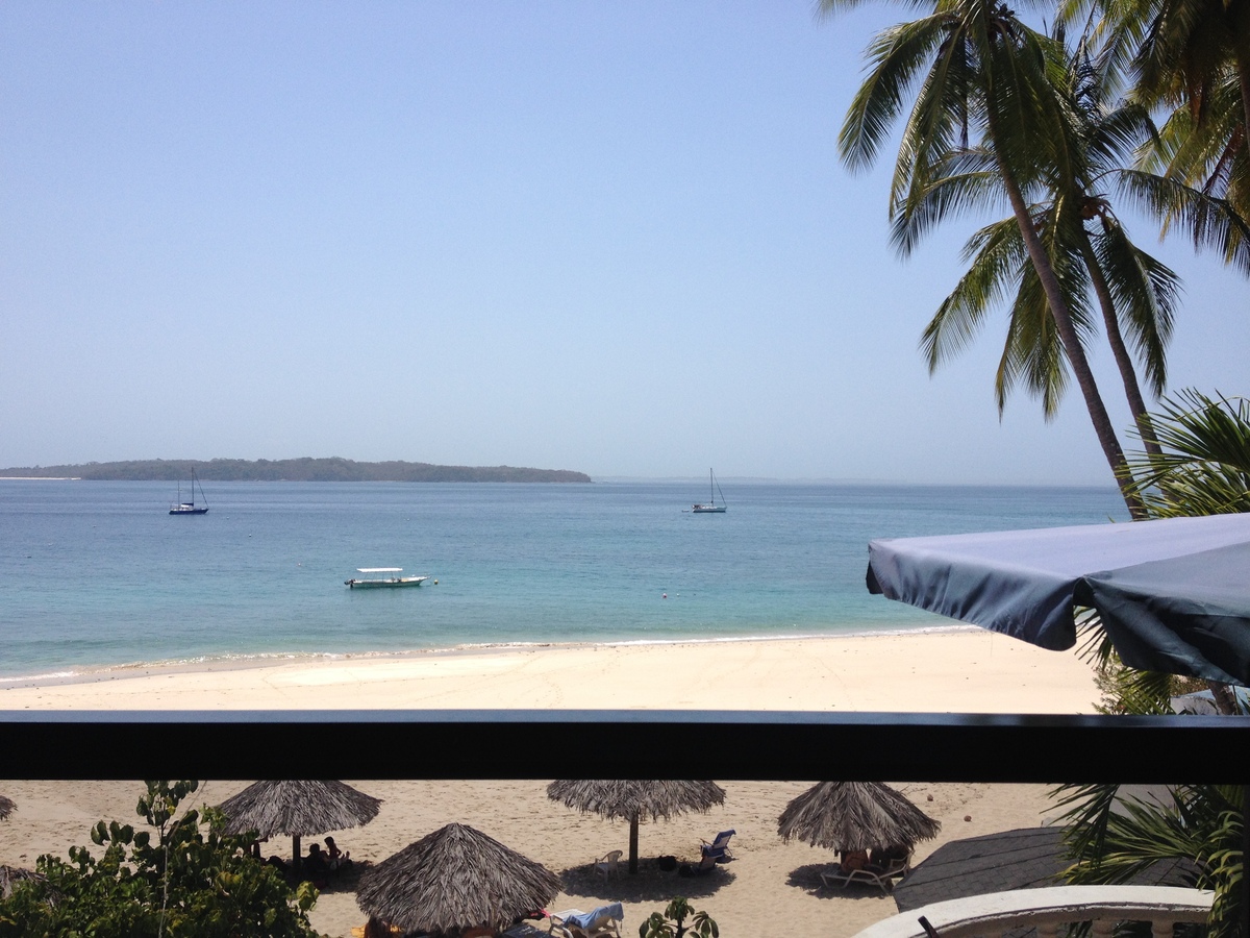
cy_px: 469
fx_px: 1264
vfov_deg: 40.7
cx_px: 625
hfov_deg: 52.6
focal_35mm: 35
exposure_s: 1/2907
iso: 50
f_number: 2.4
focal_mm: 4.28
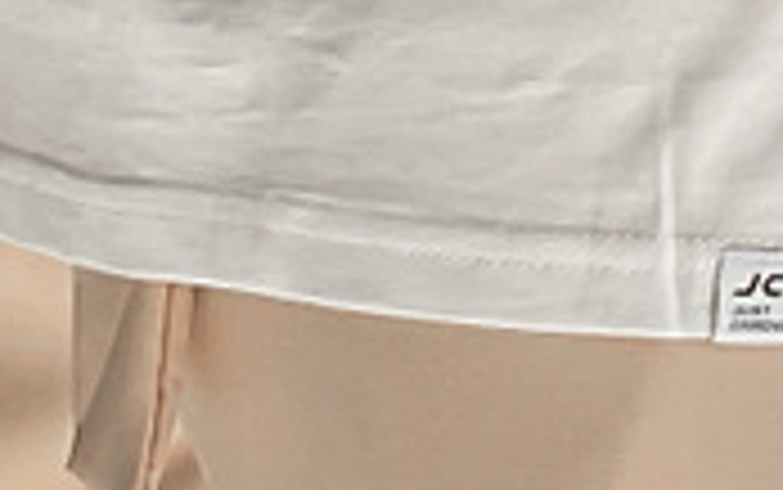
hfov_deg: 7.4
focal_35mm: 282
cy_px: -157
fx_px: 6022
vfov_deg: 4.6
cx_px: 554
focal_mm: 3
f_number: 1.8
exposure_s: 1/400
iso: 16
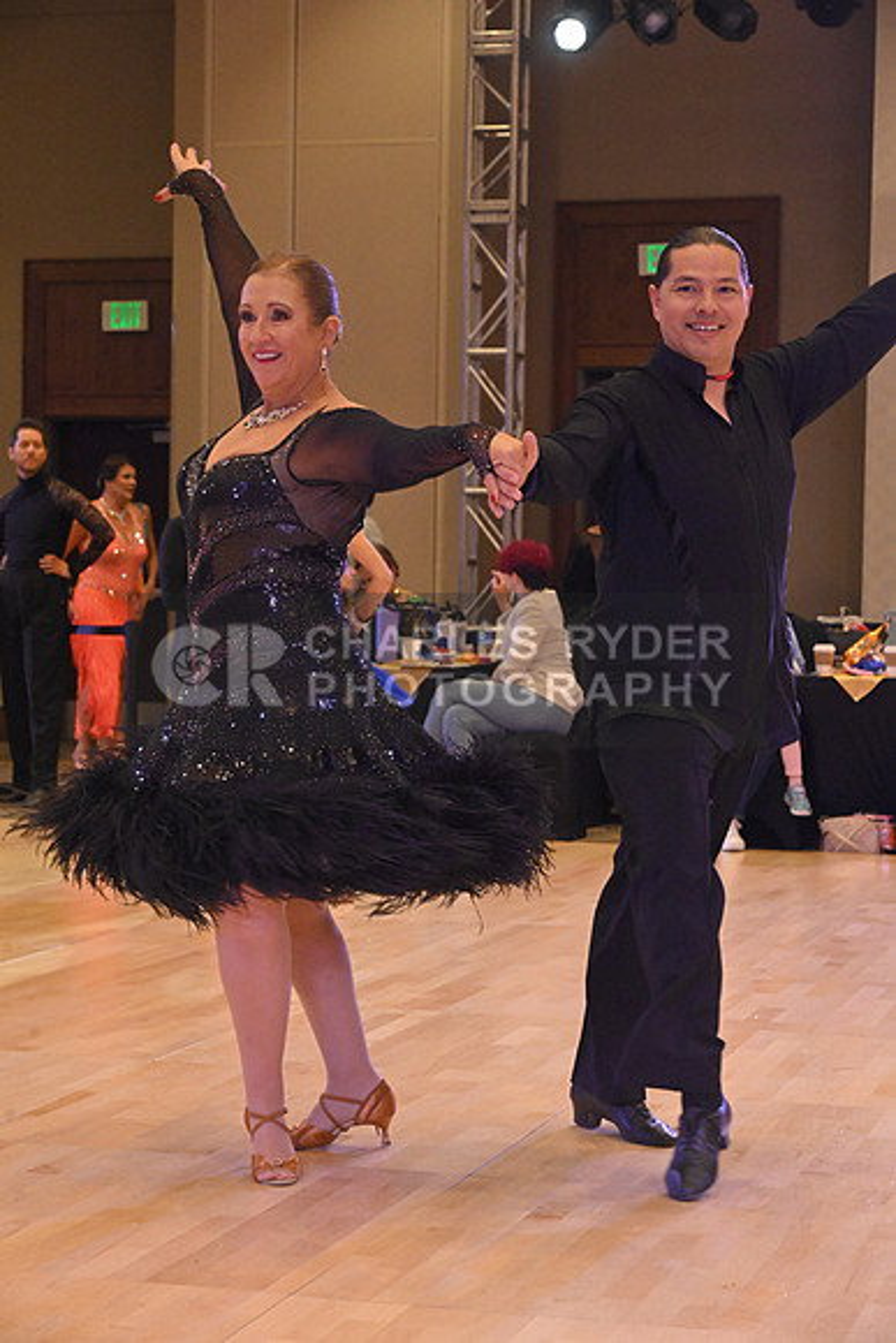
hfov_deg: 17.5
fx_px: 2910
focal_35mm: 78
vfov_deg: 26.0
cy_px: 672
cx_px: 448
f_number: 9
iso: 6400
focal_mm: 78
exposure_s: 1/200
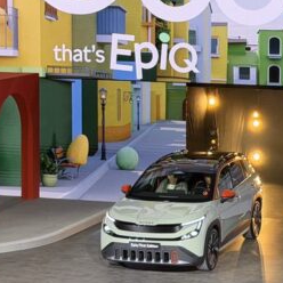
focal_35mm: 154
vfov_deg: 11.3
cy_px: 90
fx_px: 1424
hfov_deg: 11.2
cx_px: 301
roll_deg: -0.8
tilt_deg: -6.3
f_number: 1.78
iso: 64
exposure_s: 1/133
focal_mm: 6.76
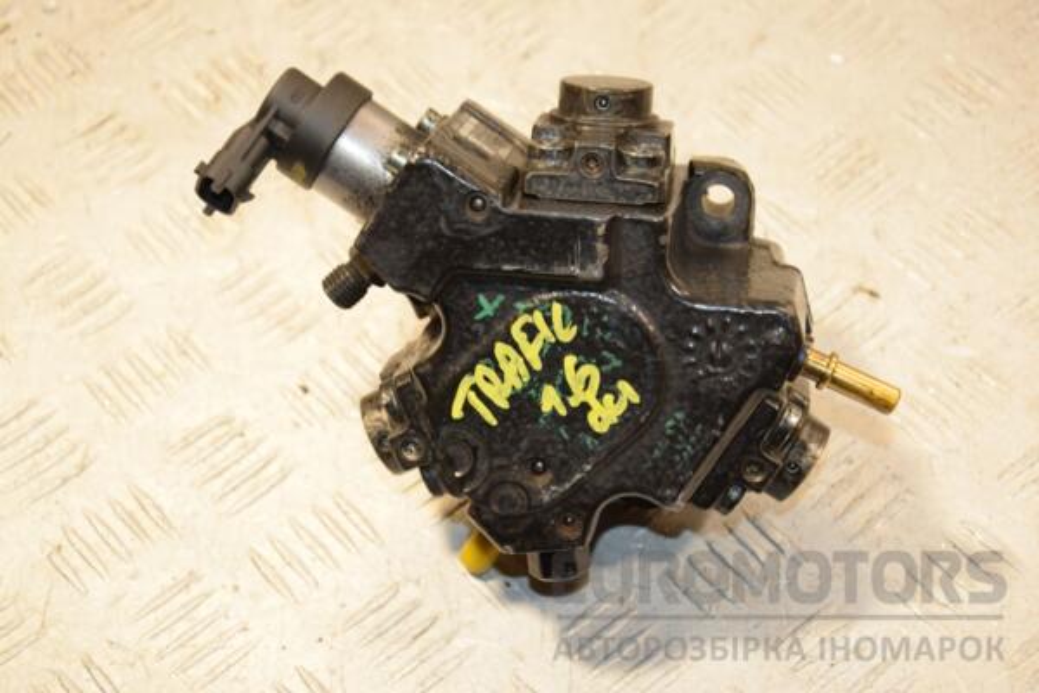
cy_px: 346
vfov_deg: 17.5
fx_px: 2251
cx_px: 520
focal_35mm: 78
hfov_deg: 26.0
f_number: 5.6
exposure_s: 1/200
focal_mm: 52
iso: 800
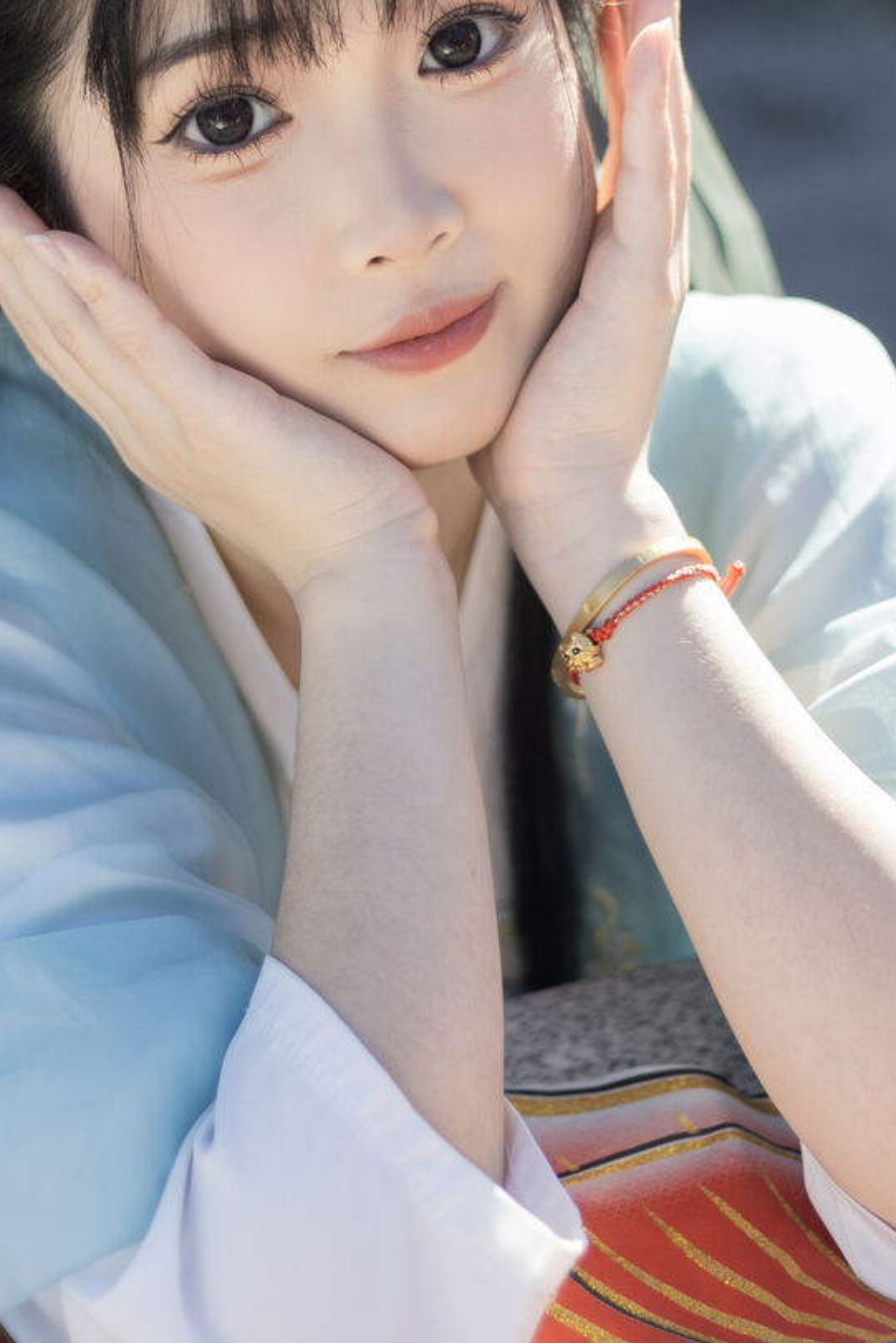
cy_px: 431
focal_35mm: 111
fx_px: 4142
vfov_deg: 18.4
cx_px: 452
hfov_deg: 12.3
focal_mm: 50
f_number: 1.8
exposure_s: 1/1250
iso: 100
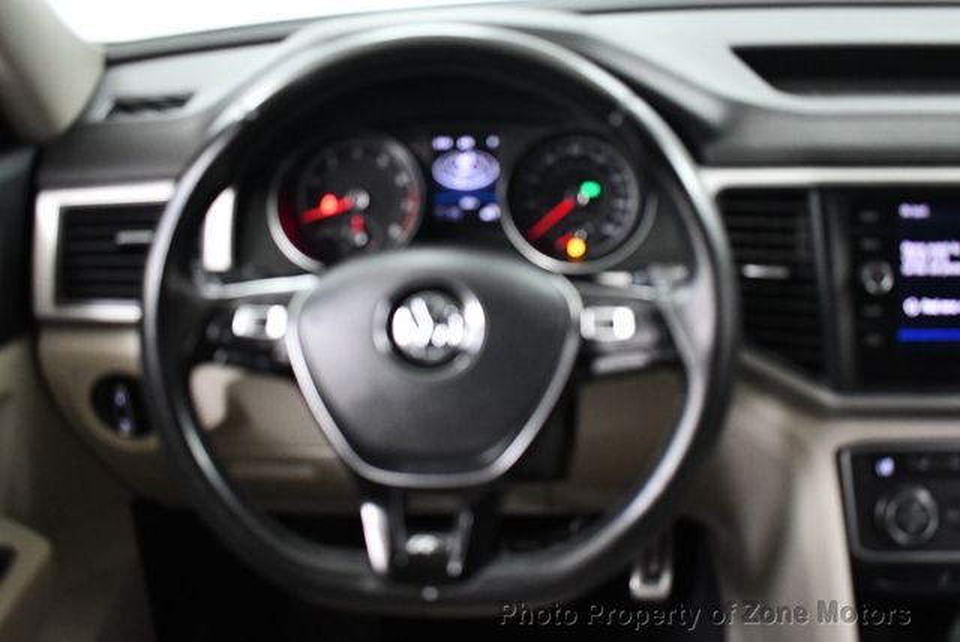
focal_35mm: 36
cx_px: 480
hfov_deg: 53.1
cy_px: 321
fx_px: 961
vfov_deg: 36.9
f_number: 3.5
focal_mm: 18
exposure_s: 1/80
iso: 3200
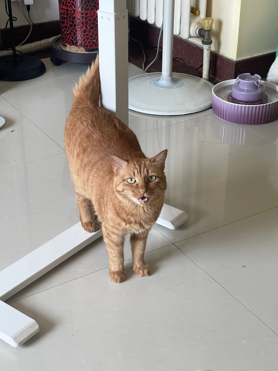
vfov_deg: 30.3
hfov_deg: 22.9
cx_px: 139
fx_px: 685
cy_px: 186
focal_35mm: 64
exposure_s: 1/99
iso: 160
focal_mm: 7.5
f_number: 2.2
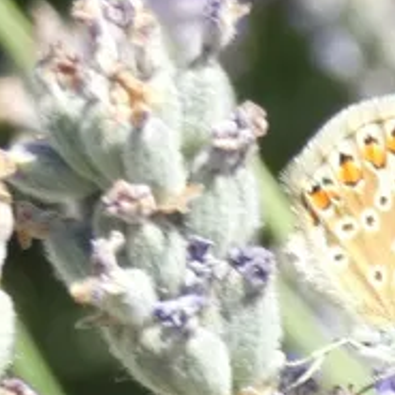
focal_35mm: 470
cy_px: 333
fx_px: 6068
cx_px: 442
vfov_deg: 3.7
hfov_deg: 3.7
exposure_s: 1/125
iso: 80
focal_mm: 27.5
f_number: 5.4
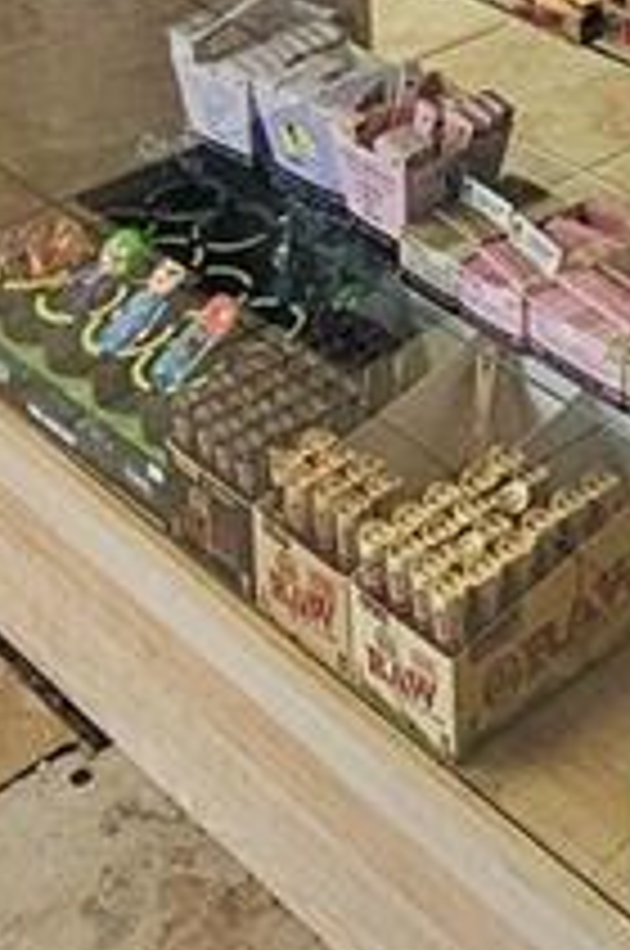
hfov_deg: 16.6
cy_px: -639
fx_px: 2028
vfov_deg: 20.6
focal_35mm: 77
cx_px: 828
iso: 125
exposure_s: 1/69
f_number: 2.2
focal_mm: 2.2
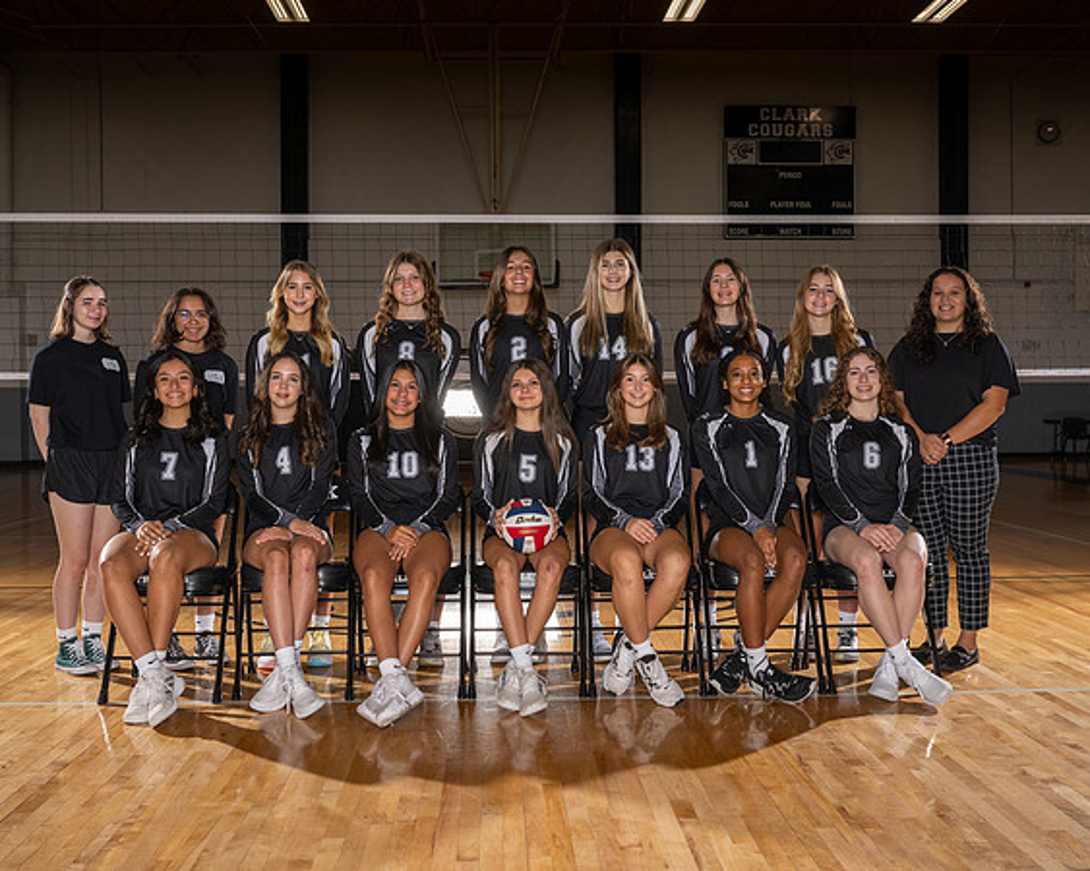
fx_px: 1303
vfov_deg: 37.0
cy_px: 436
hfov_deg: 45.4
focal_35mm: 40
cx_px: 545
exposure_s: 1/250
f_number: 5.6
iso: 80
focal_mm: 35
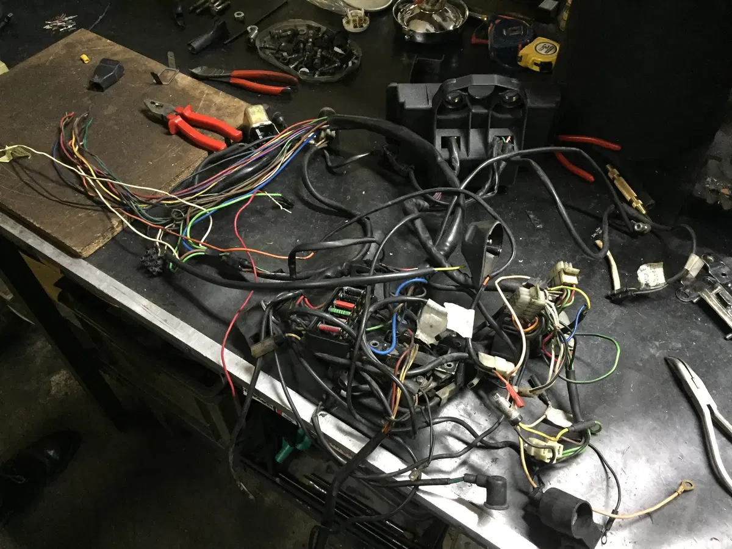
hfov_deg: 61.7
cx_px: 366
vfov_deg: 48.2
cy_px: 274
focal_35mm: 29
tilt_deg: -50.6
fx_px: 613
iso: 250
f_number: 2.2
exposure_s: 1/17
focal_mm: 4.15
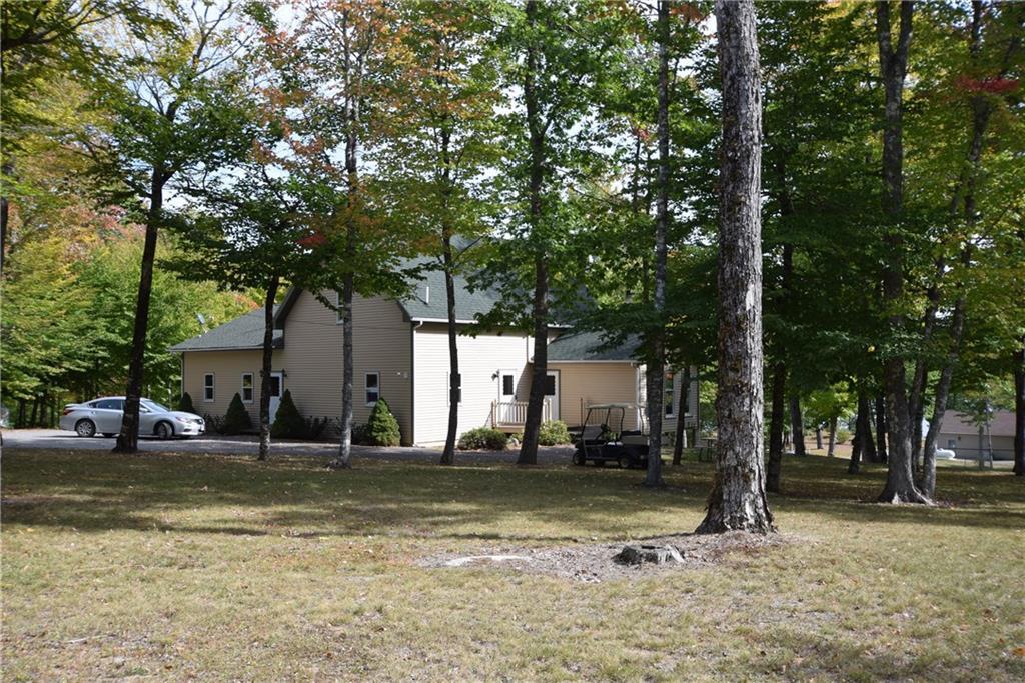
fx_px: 940
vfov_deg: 40.0
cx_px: 512
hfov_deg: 57.2
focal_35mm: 33
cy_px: 342
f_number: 8
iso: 400
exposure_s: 1/250
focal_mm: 22
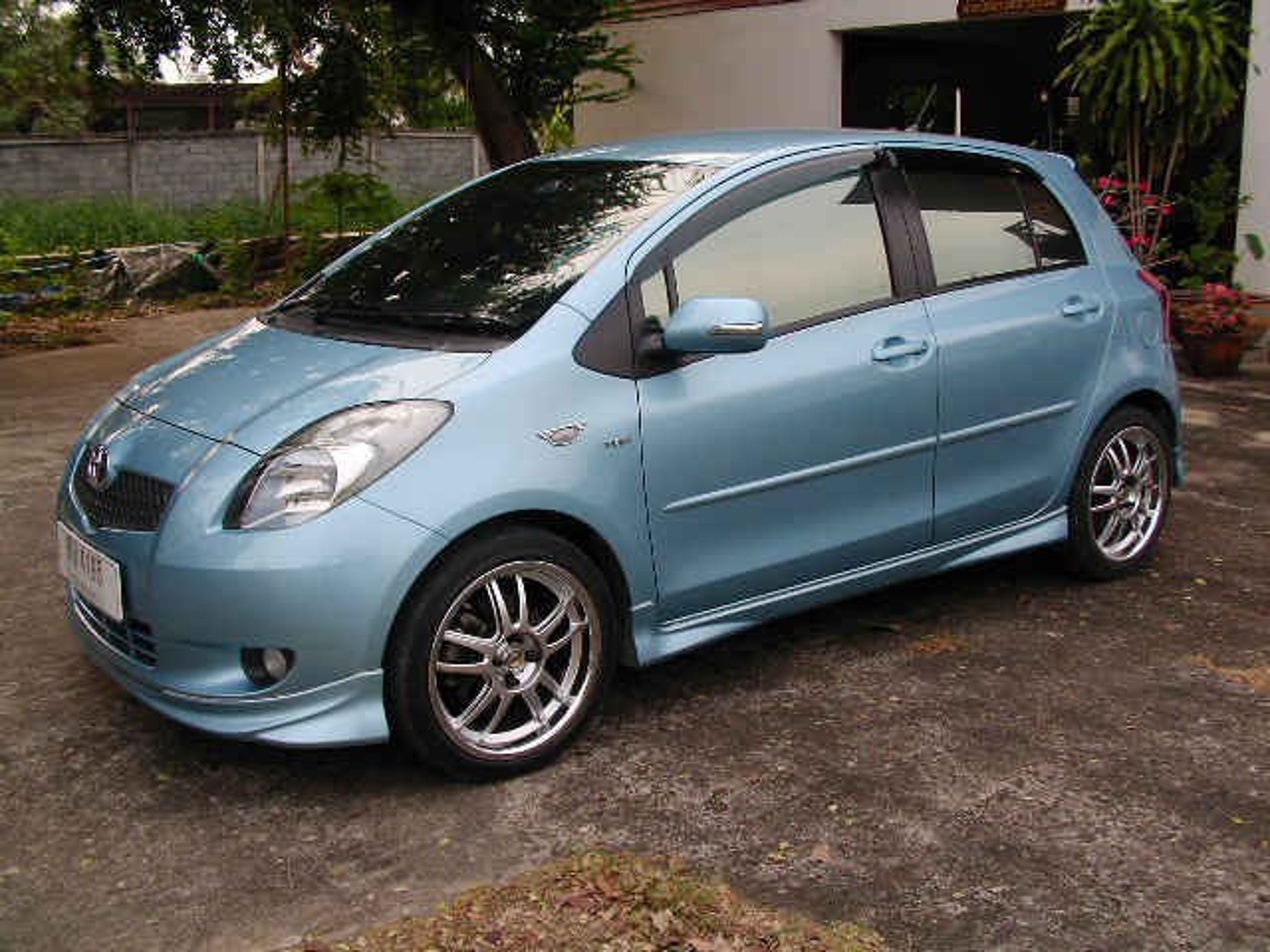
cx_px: 635
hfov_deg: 49.0
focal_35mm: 38
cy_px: 476
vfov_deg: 37.7
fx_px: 1394
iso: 50
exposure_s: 1/200
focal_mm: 5.8
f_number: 3.5
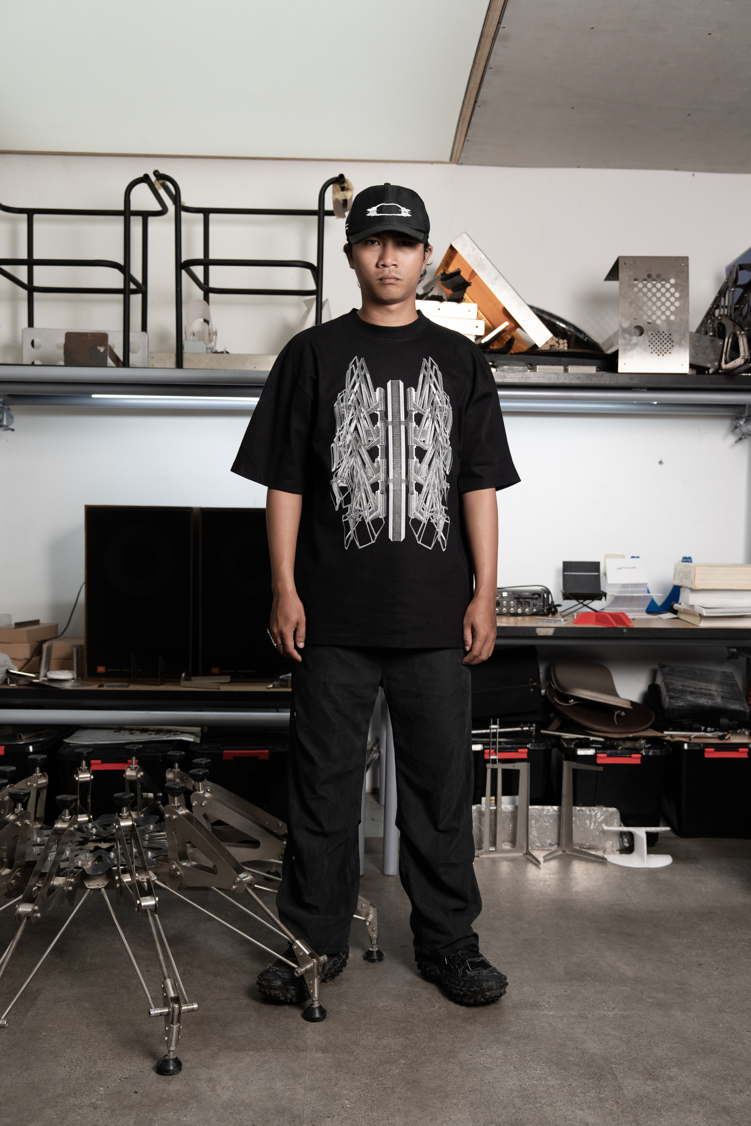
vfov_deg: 54.4
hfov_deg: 37.9
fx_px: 1095
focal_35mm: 35
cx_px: 380
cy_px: 567
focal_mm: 34
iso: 400
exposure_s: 1/125
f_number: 3.5
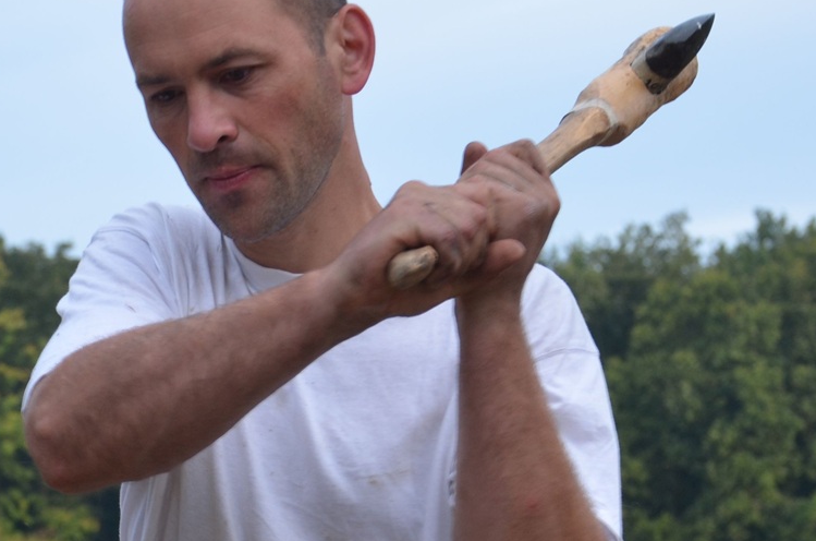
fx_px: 3874
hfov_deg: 12.0
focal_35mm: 171
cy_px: 550
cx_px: 241
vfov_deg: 7.9
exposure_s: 1/125
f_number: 5.6
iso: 250
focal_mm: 45
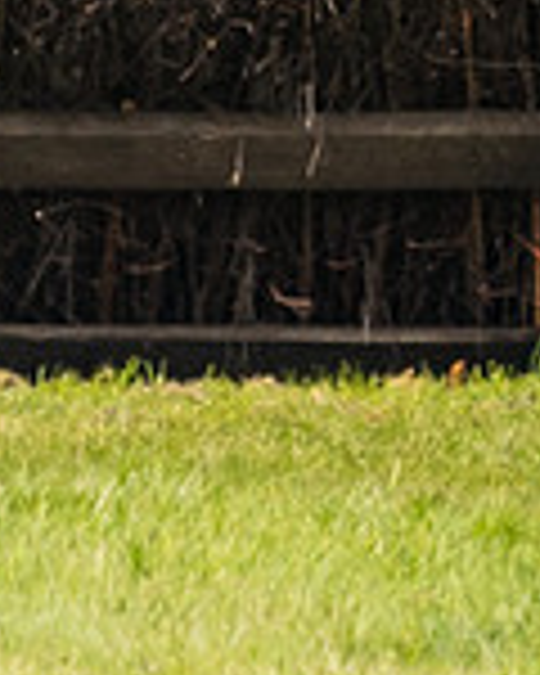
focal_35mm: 2626
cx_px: 1833
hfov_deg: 0.6
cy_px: -413
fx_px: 52461
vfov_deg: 0.7
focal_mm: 200
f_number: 4
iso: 400
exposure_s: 1/2500
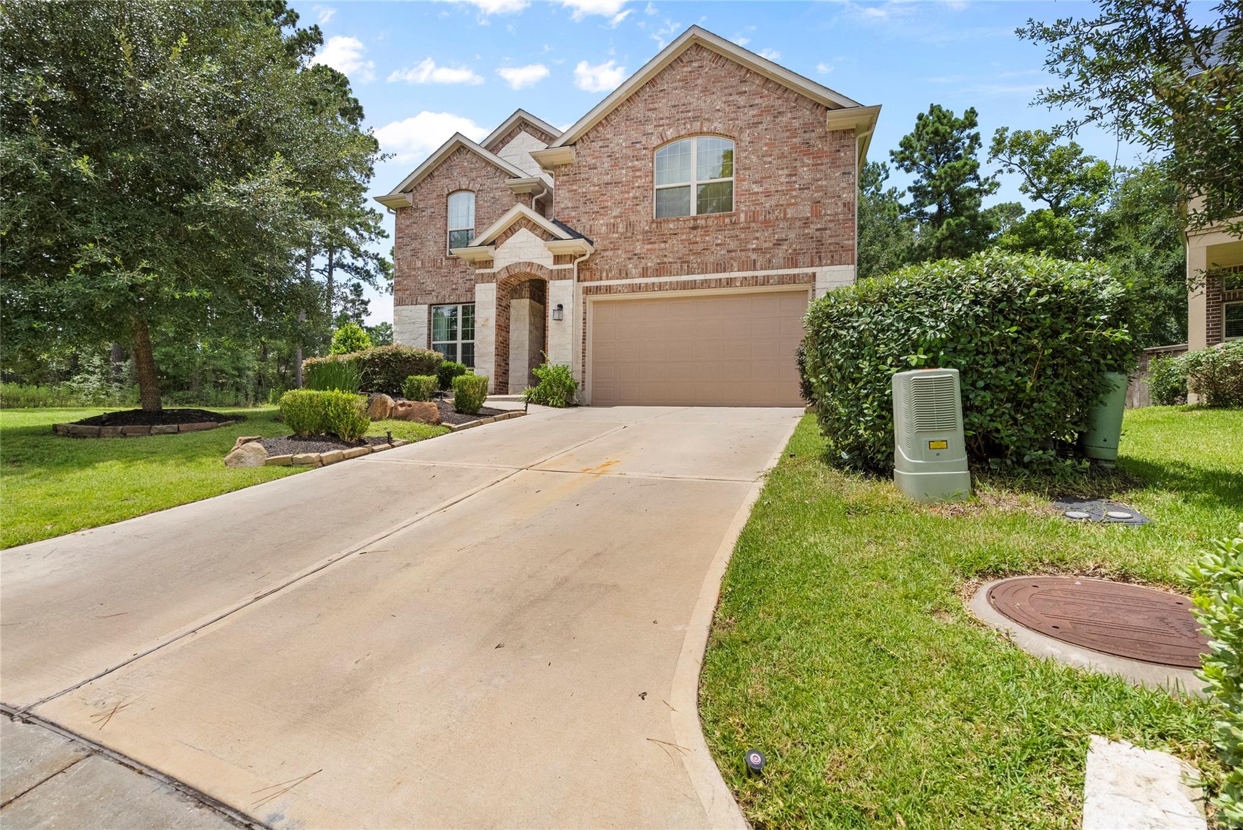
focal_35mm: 16
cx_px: 622
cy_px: 415
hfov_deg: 96.7
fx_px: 553
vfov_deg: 73.8
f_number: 9
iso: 3200
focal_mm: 16
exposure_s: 1/8000
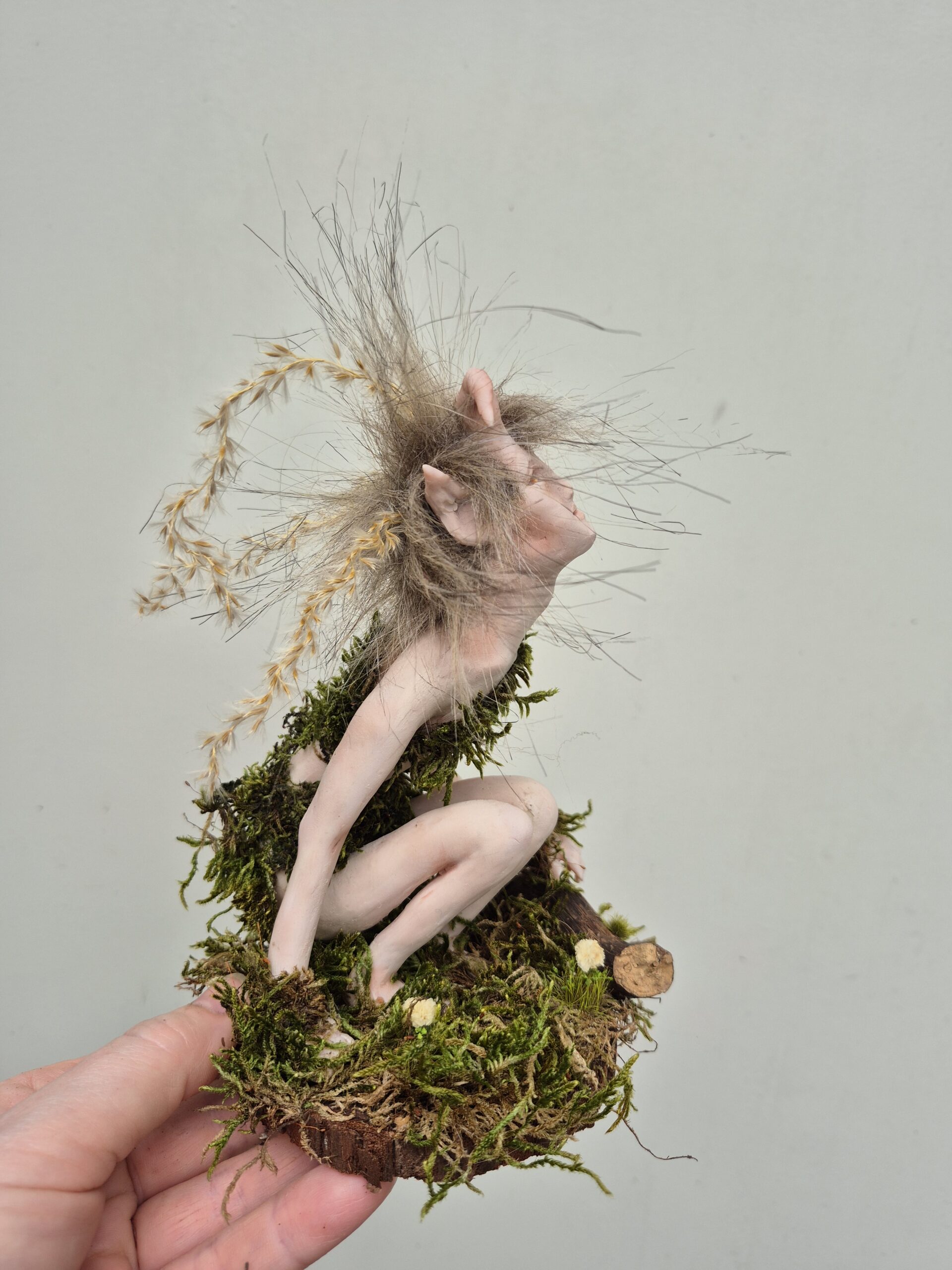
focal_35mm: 23
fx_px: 843
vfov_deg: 73.9
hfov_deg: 58.9
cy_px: 635
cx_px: 476
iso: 25
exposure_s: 1/241
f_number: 1.8
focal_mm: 5.4
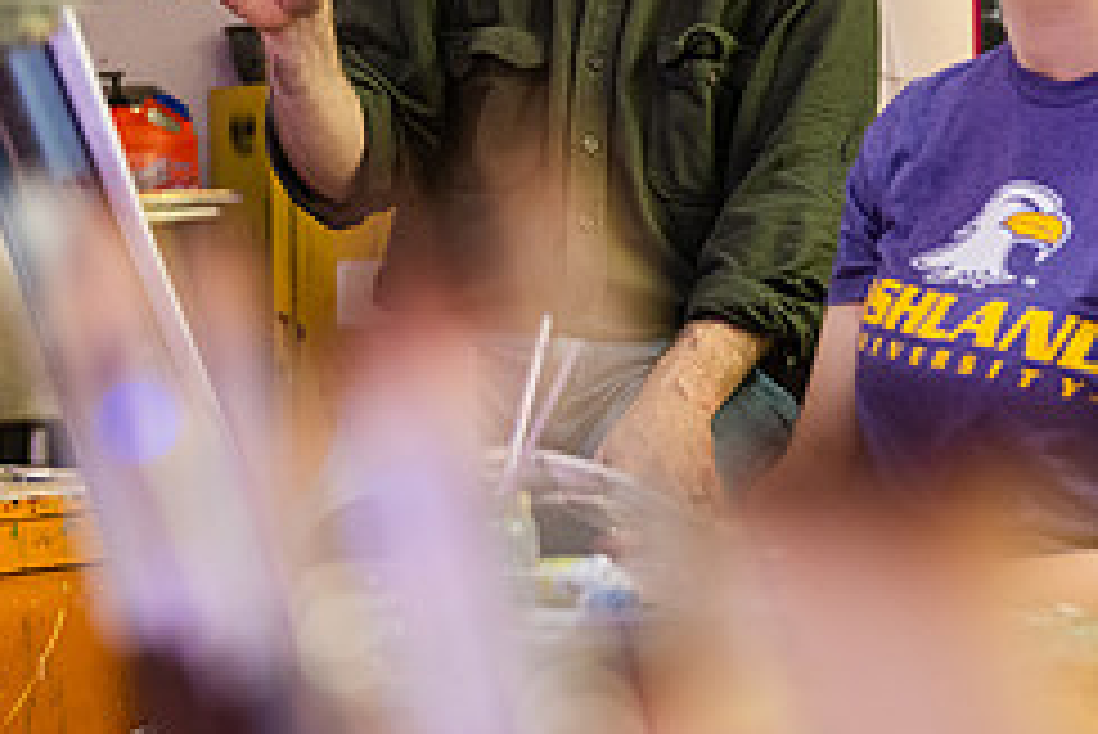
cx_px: 508
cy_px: 173
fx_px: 3479
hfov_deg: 17.9
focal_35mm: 114
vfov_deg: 12.0
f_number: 3.2
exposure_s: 1/60
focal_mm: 48
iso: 1250
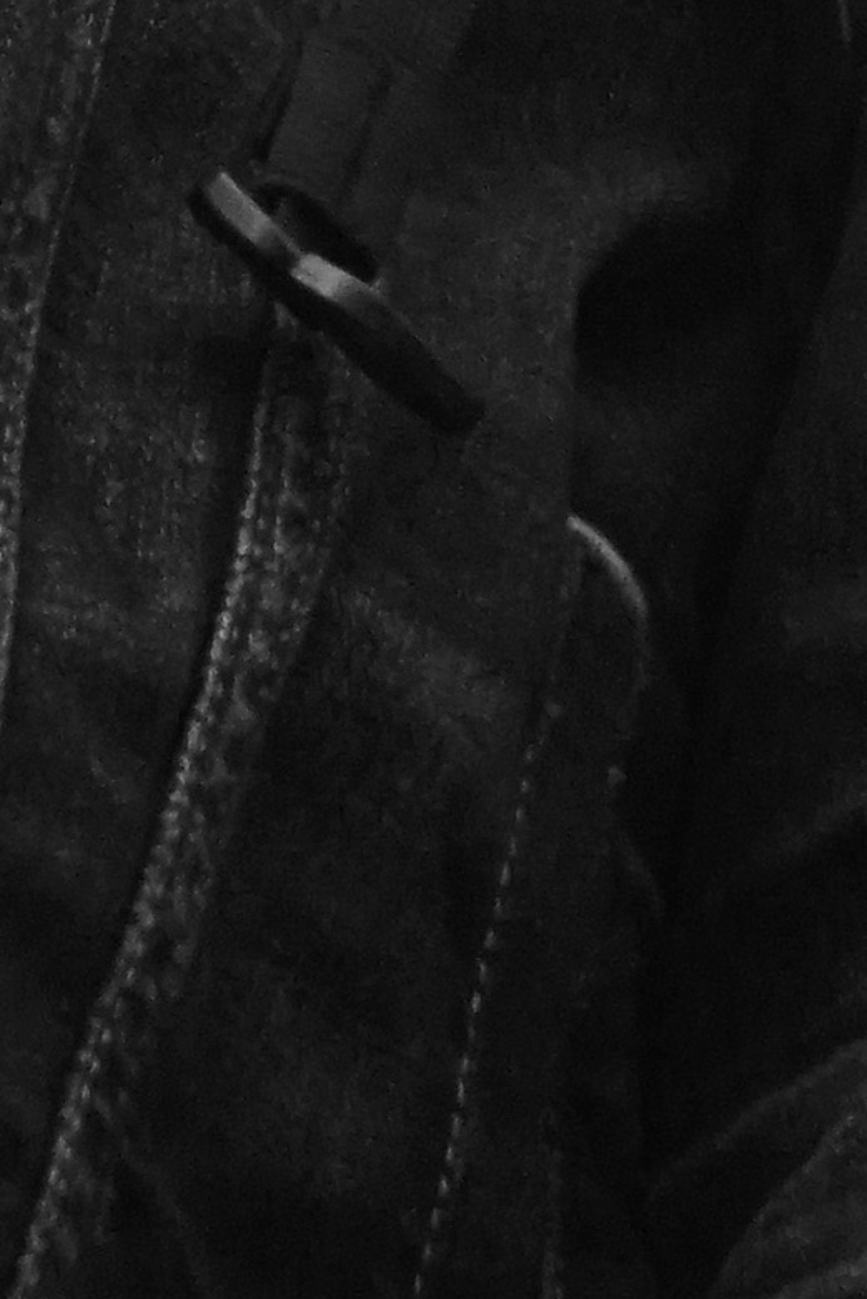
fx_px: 7763
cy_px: -792
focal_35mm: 215
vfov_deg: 9.3
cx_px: -426
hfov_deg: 6.3
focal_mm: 28
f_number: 10
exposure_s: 1/640
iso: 2500
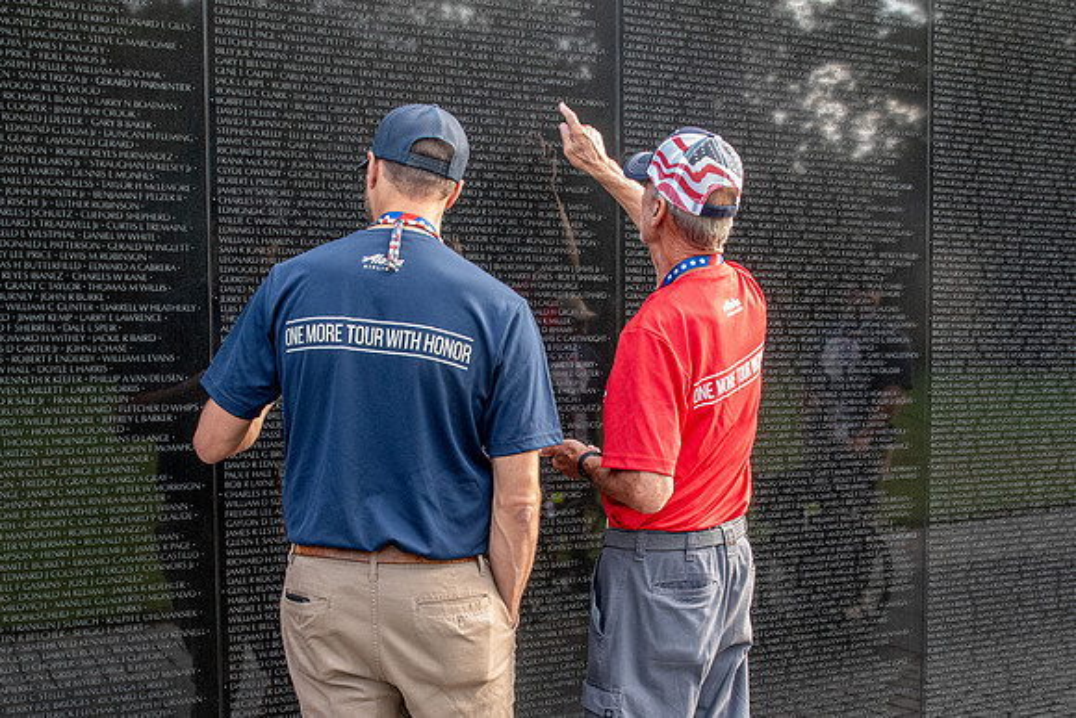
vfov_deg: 30.4
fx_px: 1316
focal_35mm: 44
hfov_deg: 44.4
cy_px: 461
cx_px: 466
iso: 2800
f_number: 11
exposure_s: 1/125
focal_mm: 28
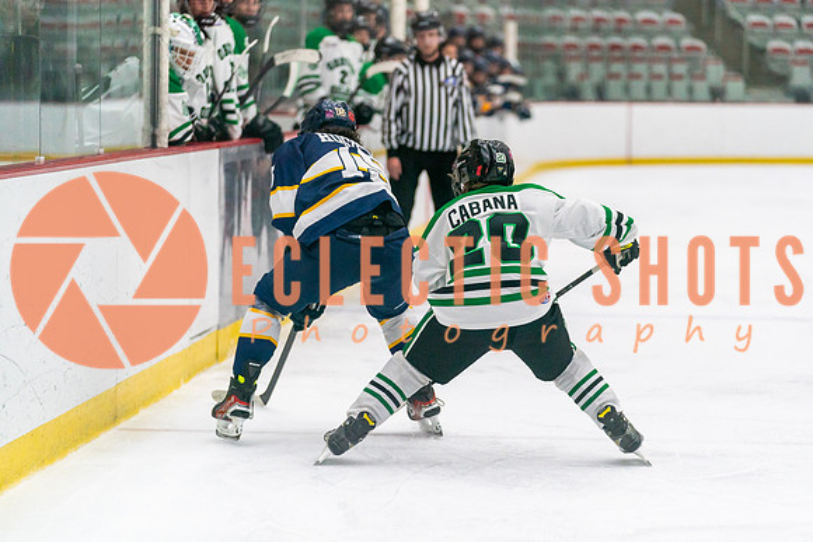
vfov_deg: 10.1
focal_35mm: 136
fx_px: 3075
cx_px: 429
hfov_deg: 15.1
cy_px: 271
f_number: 2.8
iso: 3200
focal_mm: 120
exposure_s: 1/1250
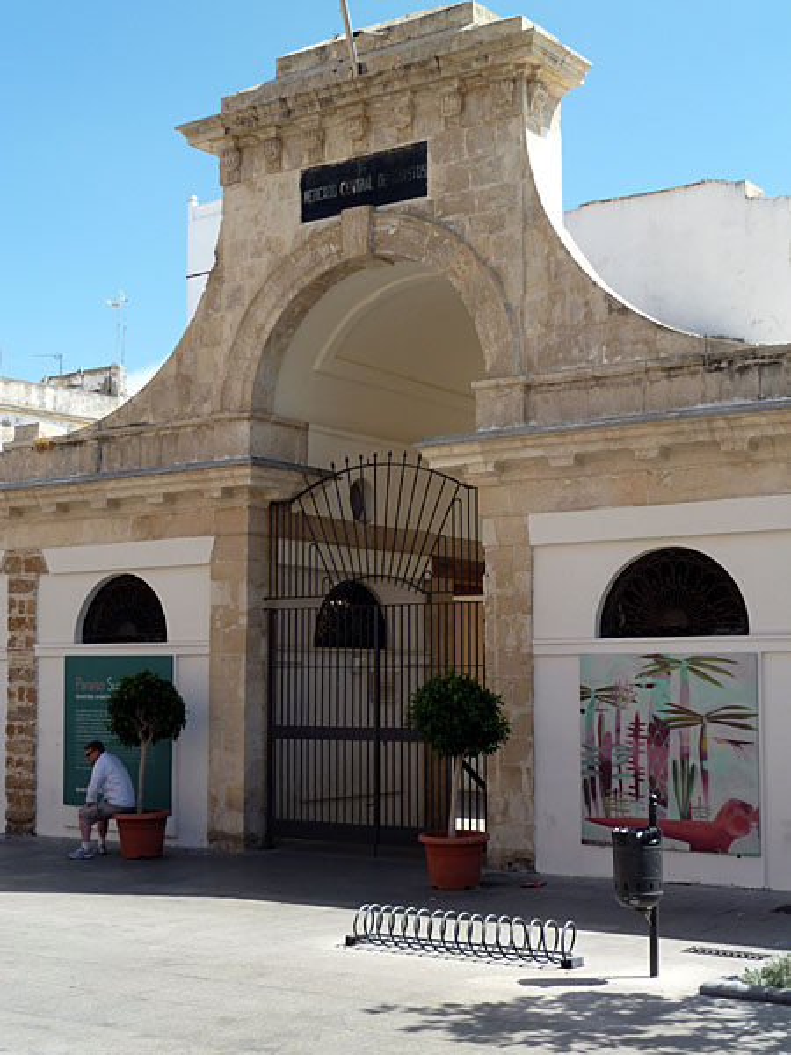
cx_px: 396
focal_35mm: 52
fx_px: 1584
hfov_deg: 28.0
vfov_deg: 36.8
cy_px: 528
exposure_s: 1/400
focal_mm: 8.5
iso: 80
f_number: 3.8
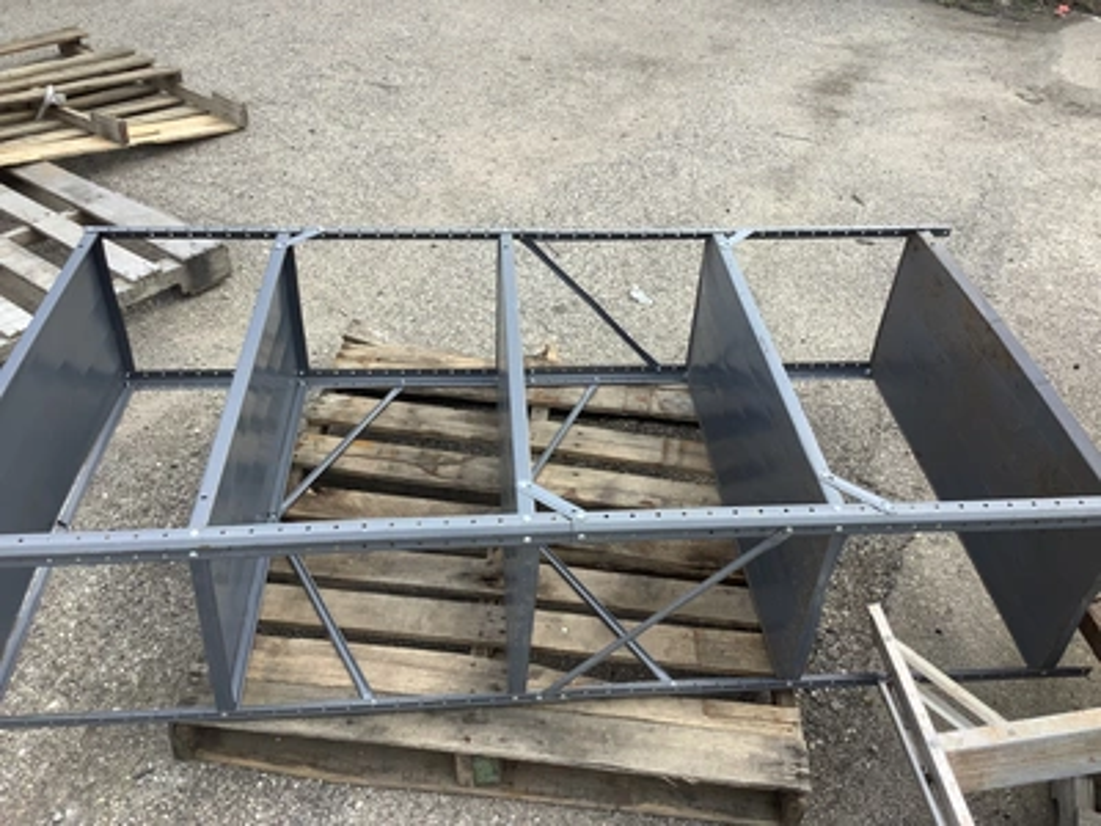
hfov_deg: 58.4
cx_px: 550
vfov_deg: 45.4
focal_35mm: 31
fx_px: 986
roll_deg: -2.0
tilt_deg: -37.0
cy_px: 413
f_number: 2.4
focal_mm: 3.3
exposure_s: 1/364
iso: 25
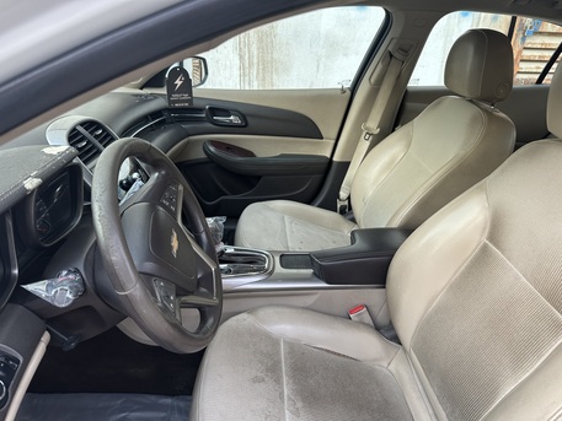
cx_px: 281
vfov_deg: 56.8
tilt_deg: -24.9
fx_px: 390
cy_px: 210
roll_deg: -2.6
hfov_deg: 71.6
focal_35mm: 24
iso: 64
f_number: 1.78
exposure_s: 1/123
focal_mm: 6.86
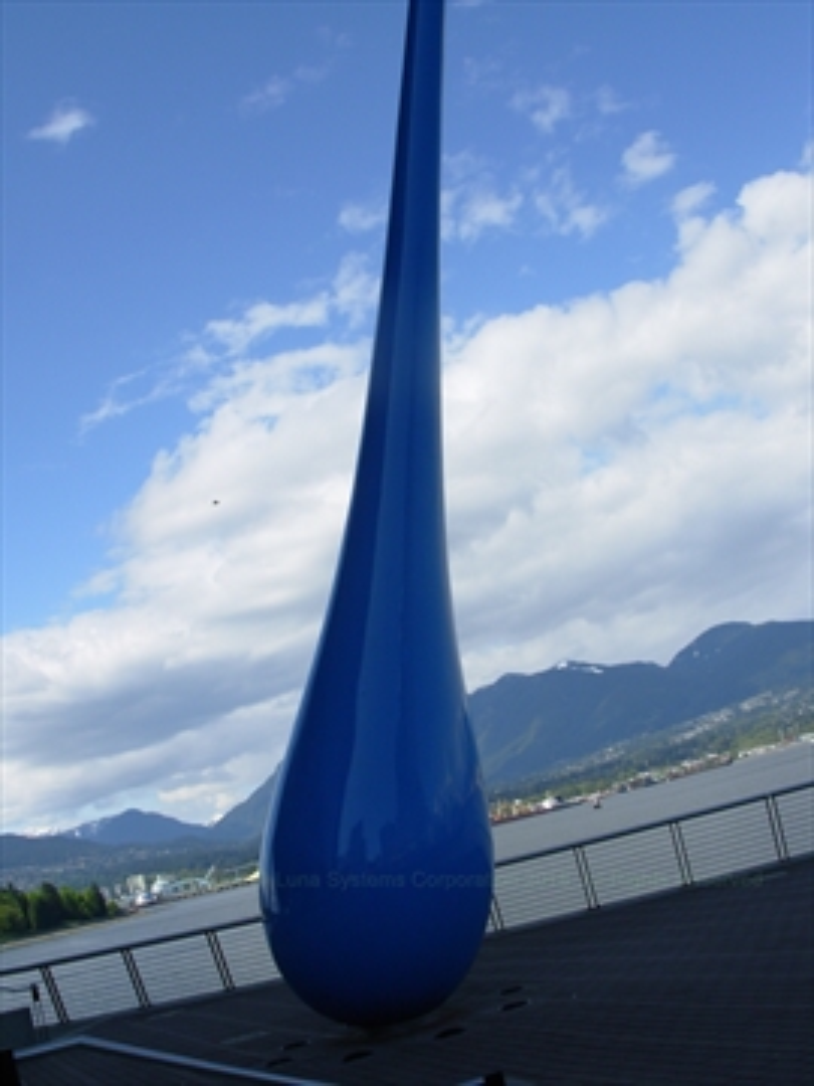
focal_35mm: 38
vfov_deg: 49.0
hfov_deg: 37.7
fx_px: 1191
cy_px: 543
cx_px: 407
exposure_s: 1/512
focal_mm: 6.3
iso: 50
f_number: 4.9
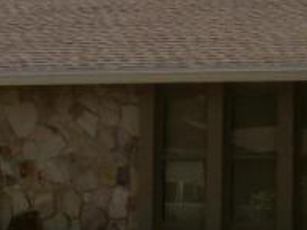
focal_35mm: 118
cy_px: 109
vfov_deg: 12.5
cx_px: 425
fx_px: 1046
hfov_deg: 15.7
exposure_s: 1/400
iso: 80
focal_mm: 4.2
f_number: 7.9
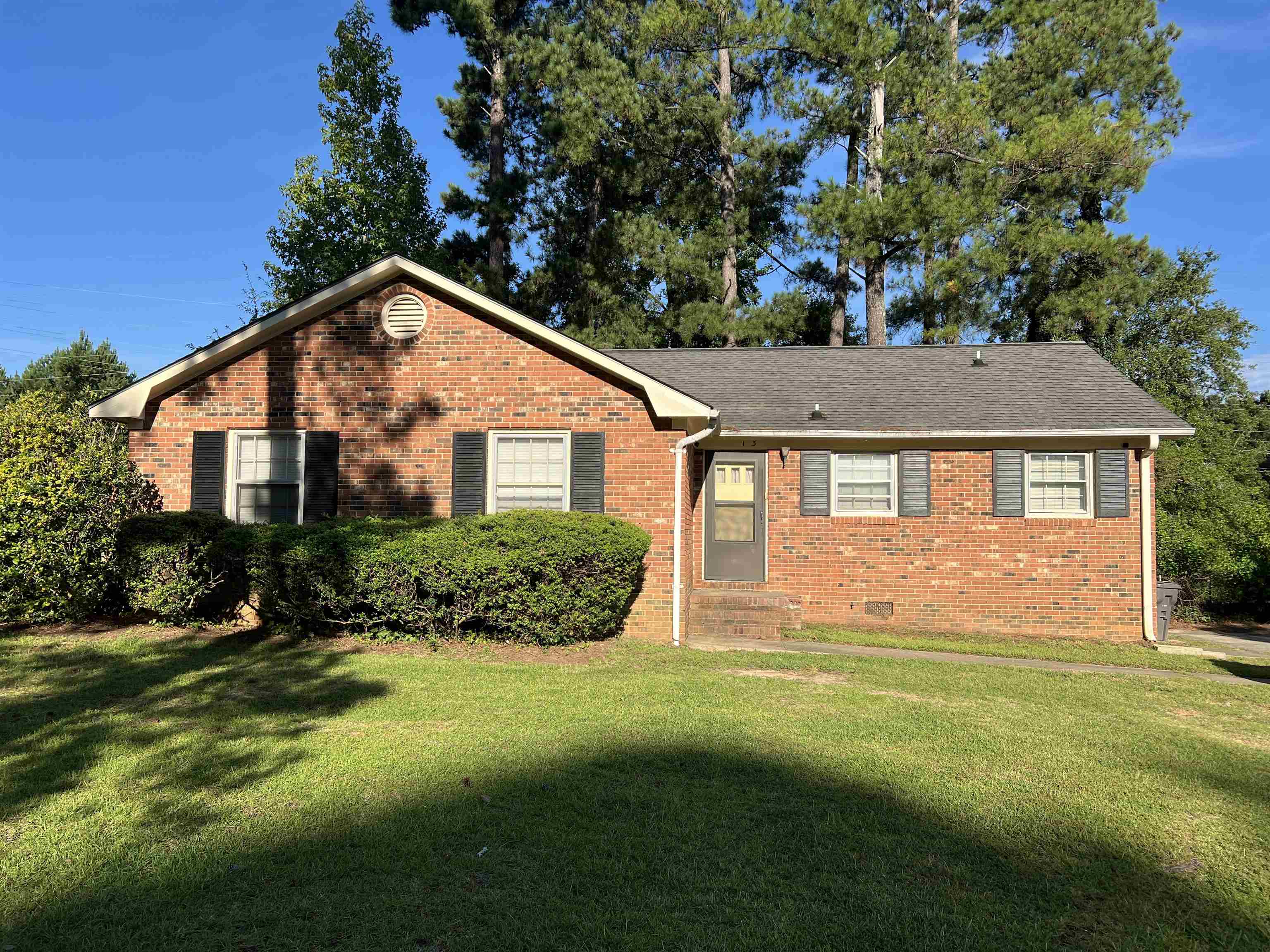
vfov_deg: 53.1
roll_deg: +0.2
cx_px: 635
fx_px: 954
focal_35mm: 26
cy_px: 476
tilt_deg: +3.1
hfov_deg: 67.3
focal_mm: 5.7
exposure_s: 1/2915
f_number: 1.5
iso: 50
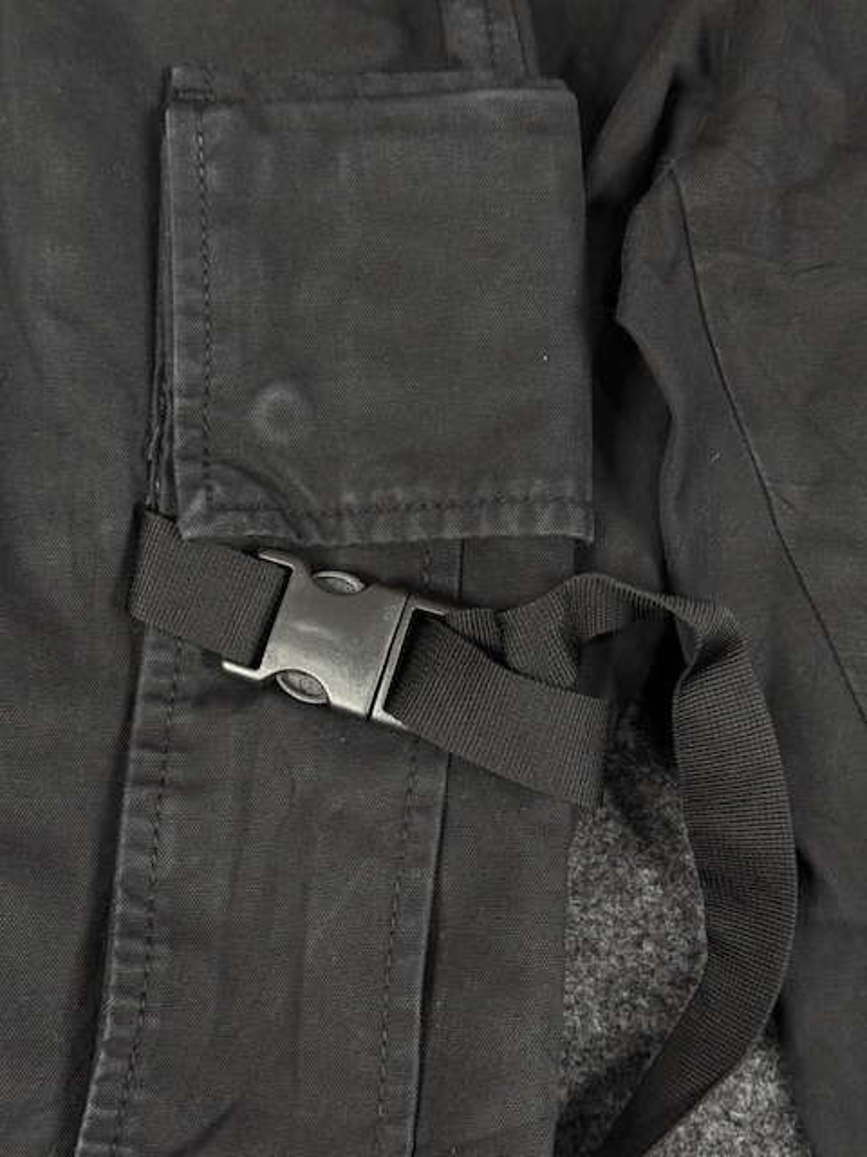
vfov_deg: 39.7
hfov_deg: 30.3
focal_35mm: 48
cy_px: 578
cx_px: 434
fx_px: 1603
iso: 200
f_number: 1.78
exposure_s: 1/50
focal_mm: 6.76
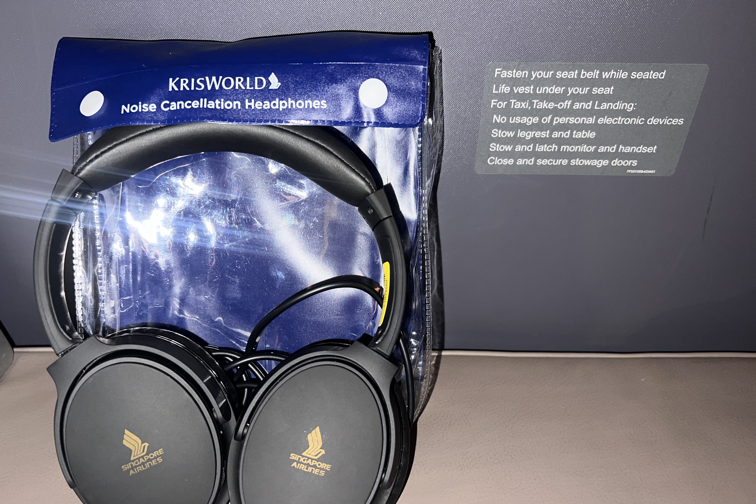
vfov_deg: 46.3
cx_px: 369
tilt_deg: -34.9
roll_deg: +0.8
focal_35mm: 28
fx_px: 588
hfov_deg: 65.5
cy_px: 286
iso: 32
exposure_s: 1/4
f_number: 1.5
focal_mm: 5.7
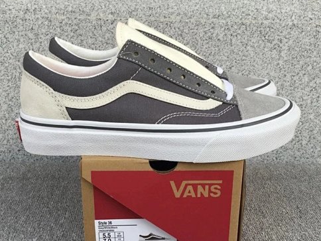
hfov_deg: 45.8
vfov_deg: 35.0
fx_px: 380
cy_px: 150
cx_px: 159
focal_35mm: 41
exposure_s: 1/416
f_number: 2.4
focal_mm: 3.3
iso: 25
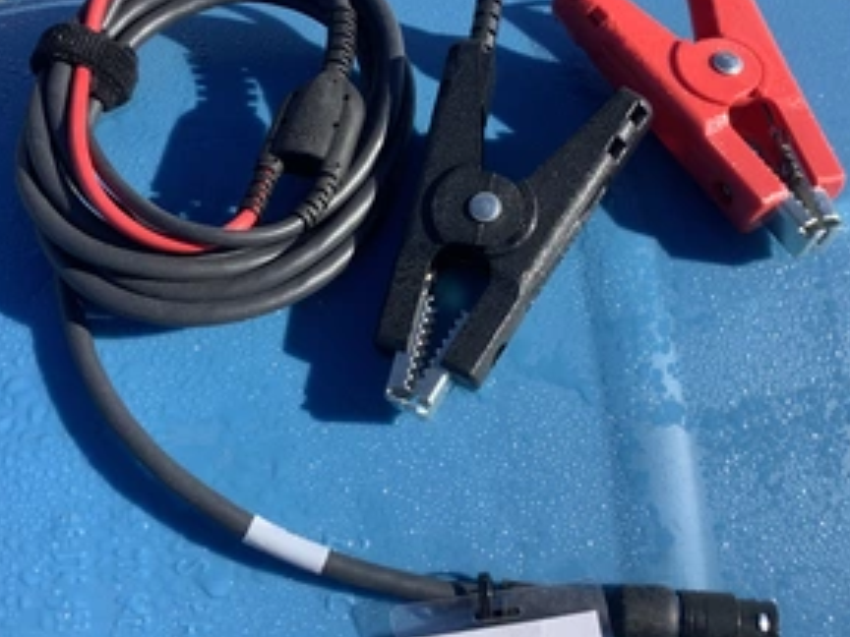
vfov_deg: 33.4
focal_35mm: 43
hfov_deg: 43.8
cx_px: 401
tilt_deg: -59.4
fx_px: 1056
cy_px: 239
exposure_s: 1/876
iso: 25
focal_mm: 3.3
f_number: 2.4
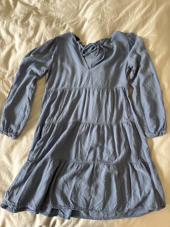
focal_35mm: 26
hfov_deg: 53.1
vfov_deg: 67.3
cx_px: 85
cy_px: 114
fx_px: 170
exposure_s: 1/60
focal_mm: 5.96
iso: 400
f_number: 1.6
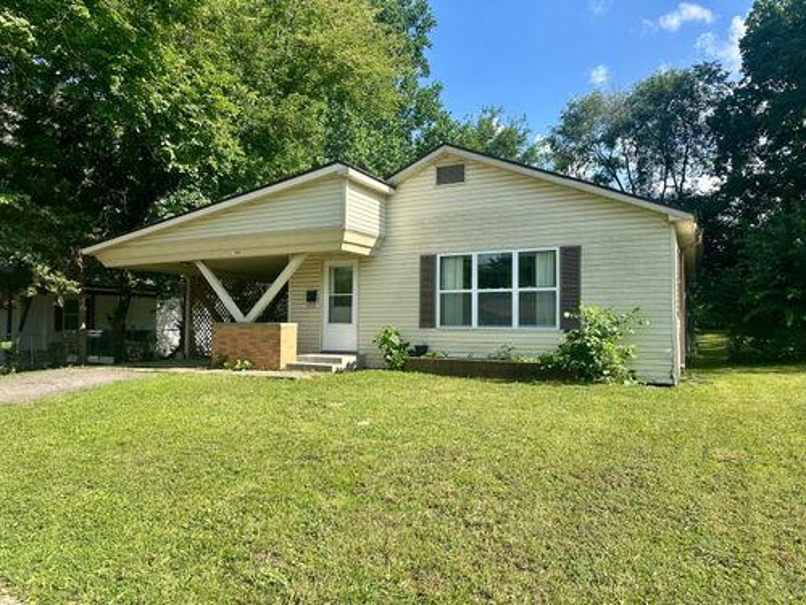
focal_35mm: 24
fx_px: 559
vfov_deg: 56.8
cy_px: 302
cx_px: 403
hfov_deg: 71.6
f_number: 1.78
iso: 80
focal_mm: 6.86
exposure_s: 1/1949
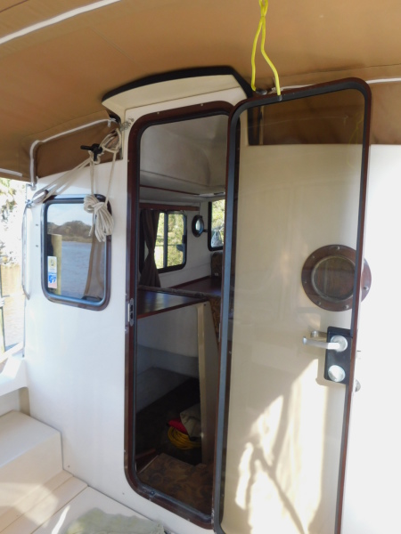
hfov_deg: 58.9
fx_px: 355
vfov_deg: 73.9
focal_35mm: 23
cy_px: 267
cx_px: 200
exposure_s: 1/125
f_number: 3
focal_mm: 4
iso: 125
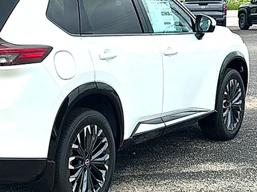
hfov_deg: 26.7
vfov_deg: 20.7
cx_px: 37
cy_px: 84
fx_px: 527
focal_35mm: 71
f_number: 1.78
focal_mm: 6.86
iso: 80
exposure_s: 1/3077
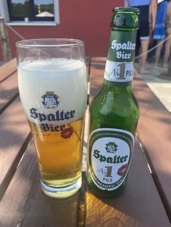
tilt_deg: -26.1
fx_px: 171
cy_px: 114
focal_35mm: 26
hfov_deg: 53.1
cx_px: 86
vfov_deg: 67.3
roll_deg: +0.0
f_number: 1.8
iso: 32
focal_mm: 4.25
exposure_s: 1/905
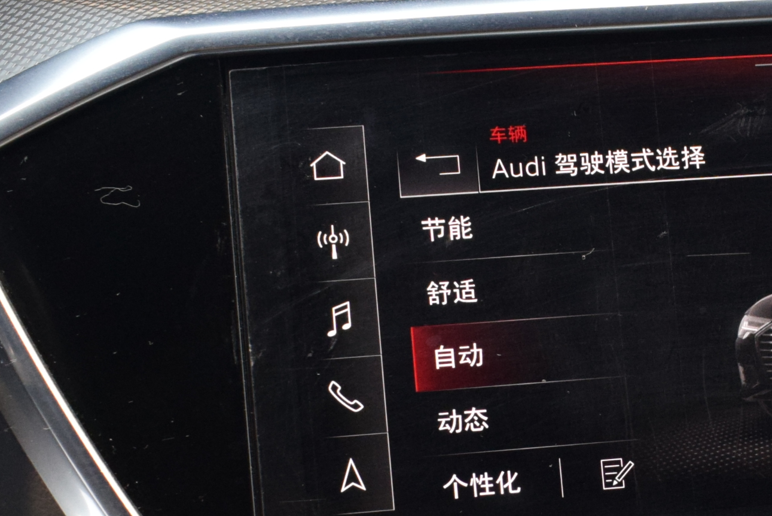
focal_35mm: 94
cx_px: 771
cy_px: 510
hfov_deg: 21.0
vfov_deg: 14.3
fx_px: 2017
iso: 1000
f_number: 5.6
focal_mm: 18
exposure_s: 1/30
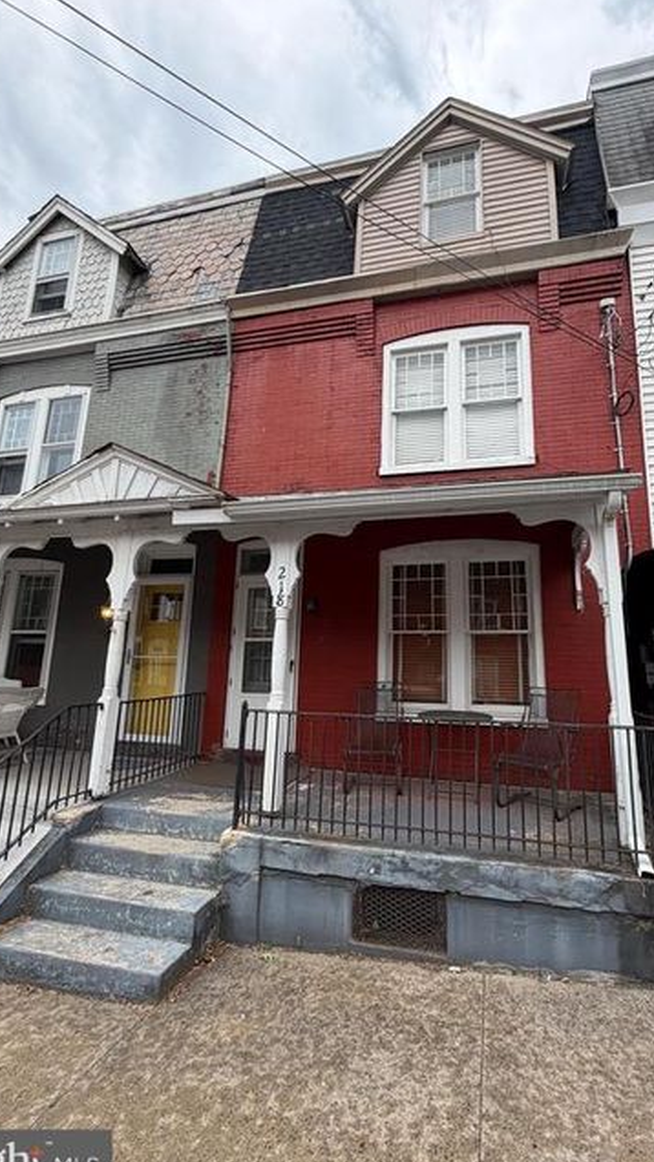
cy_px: 586
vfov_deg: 99.4
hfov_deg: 66.8
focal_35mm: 16
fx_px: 493
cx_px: 371
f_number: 2.2
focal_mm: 2.22
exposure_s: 1/218
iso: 50
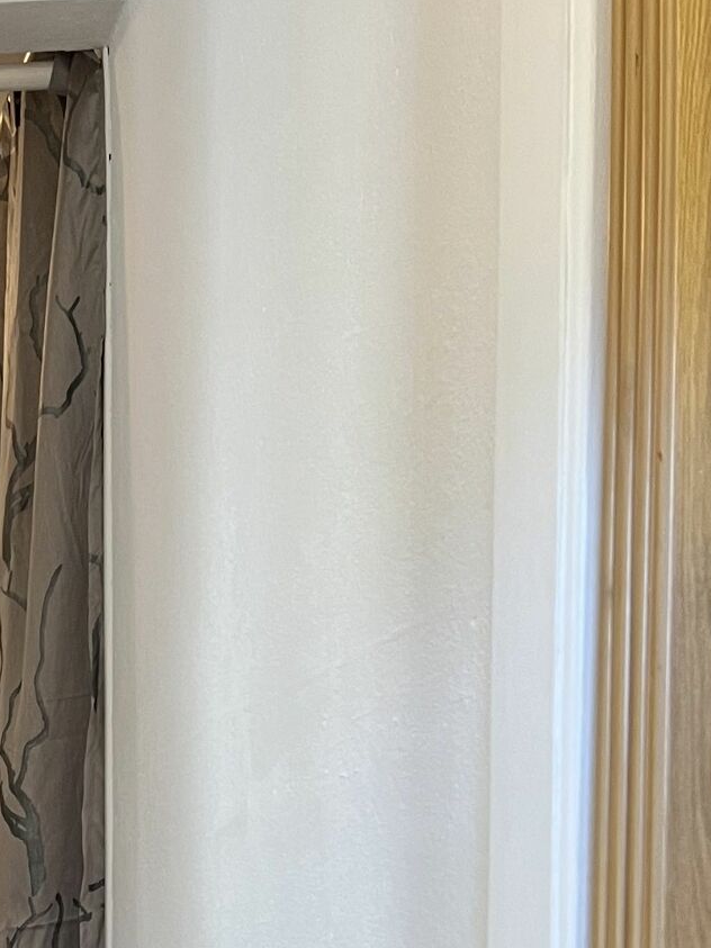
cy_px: 1182
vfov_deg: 22.5
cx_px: -360
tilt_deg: -3.8
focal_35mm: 79
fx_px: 2164
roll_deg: +1.6
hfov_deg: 16.9
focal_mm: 5.7
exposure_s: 1/50
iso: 100
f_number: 1.5
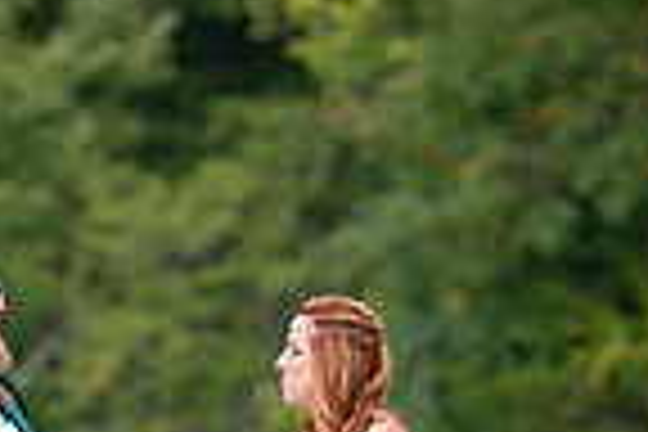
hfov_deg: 2.9
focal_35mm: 713
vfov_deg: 1.9
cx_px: 216
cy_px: 688
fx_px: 12833
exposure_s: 1/125
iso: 50
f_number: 3.2
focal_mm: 175
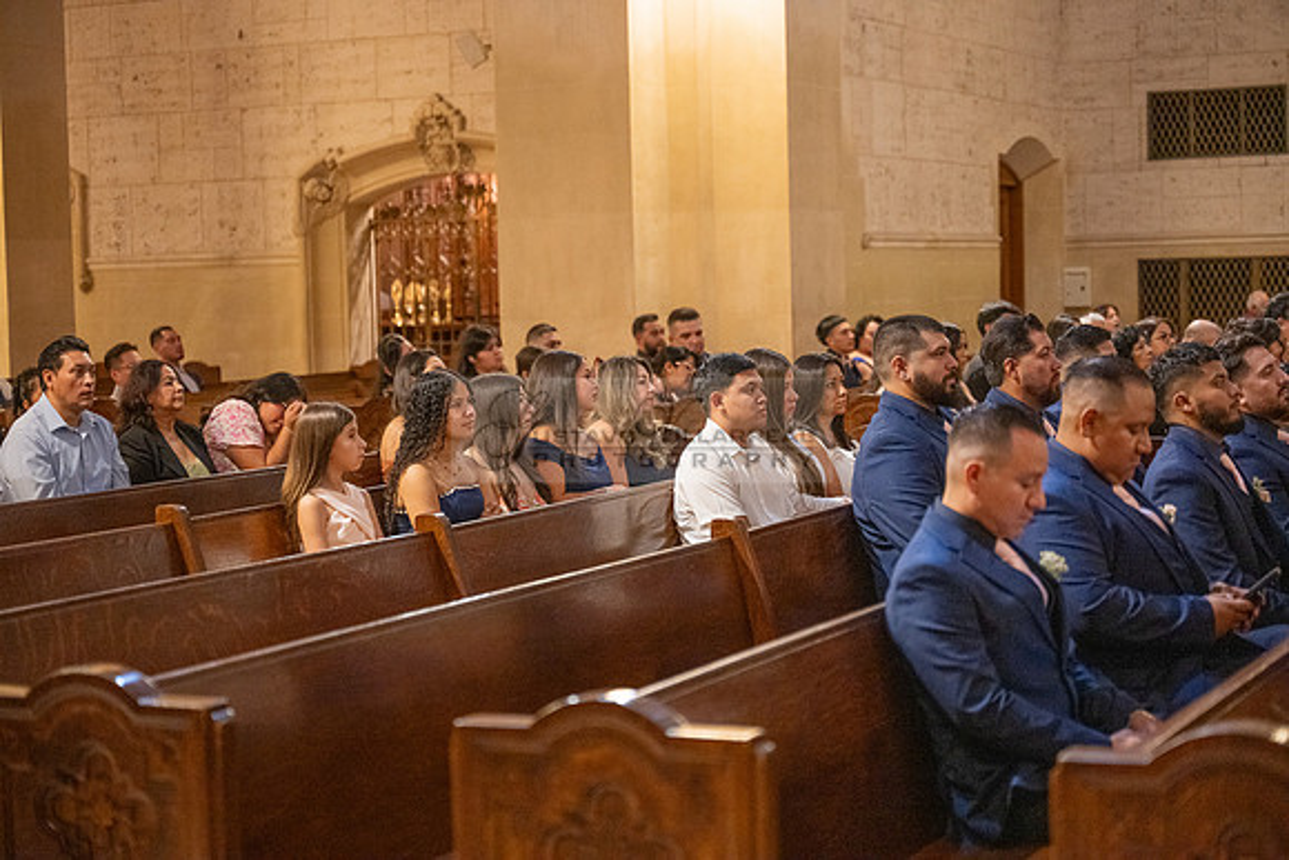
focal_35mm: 70
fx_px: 2507
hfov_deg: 28.8
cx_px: 644
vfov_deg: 19.5
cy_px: 430
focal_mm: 70
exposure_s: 1/200
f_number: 2.8
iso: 2000
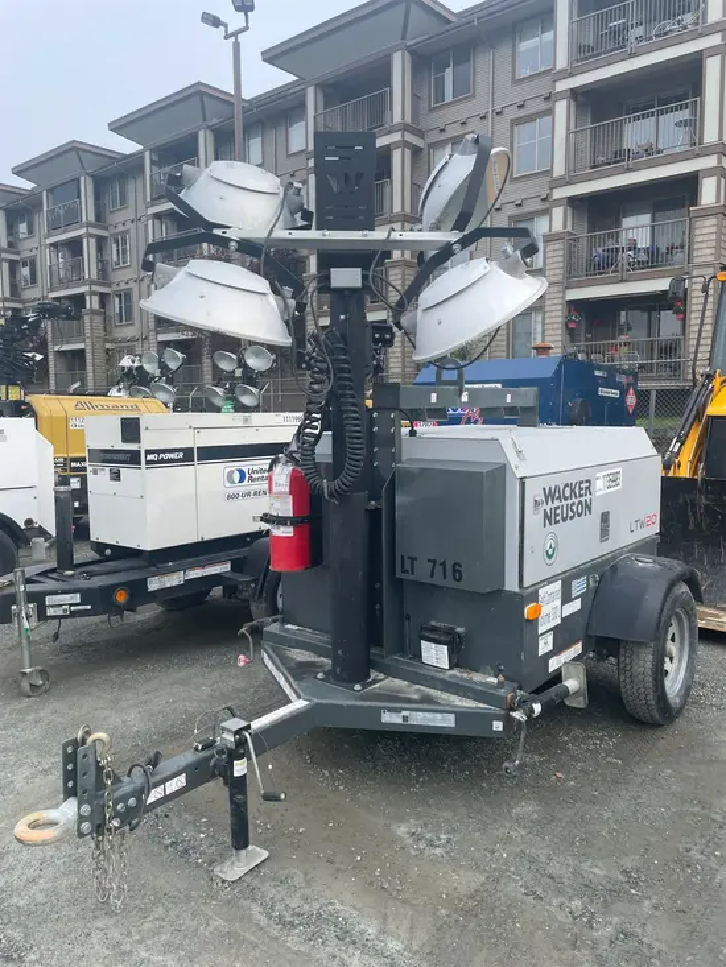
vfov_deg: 67.3
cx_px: 363
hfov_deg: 53.1
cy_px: 484
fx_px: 727
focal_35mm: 26
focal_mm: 4.2
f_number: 1.6
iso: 32
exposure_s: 1/888
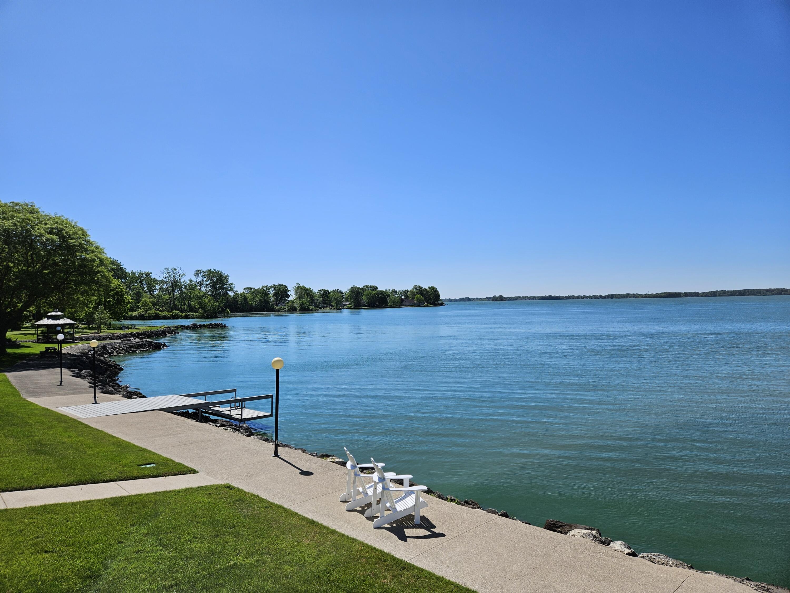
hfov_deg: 73.9
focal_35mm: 23
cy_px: 296
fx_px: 525
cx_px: 395
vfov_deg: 58.9
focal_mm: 5.4
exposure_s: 1/3717
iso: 25
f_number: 1.8
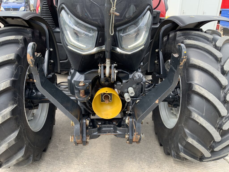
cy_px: 86
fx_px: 192
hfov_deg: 61.7
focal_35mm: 29
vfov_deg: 48.2
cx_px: 114
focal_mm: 3
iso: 16
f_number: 1.8
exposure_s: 1/206
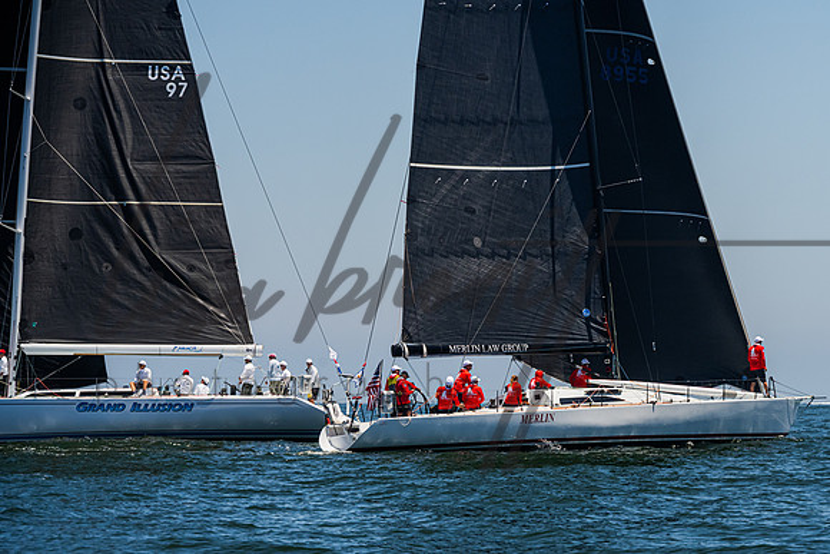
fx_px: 4393
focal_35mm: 190
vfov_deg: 7.2
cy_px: 345
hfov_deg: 10.8
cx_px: 519
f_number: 8
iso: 500
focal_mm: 150
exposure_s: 1/2500
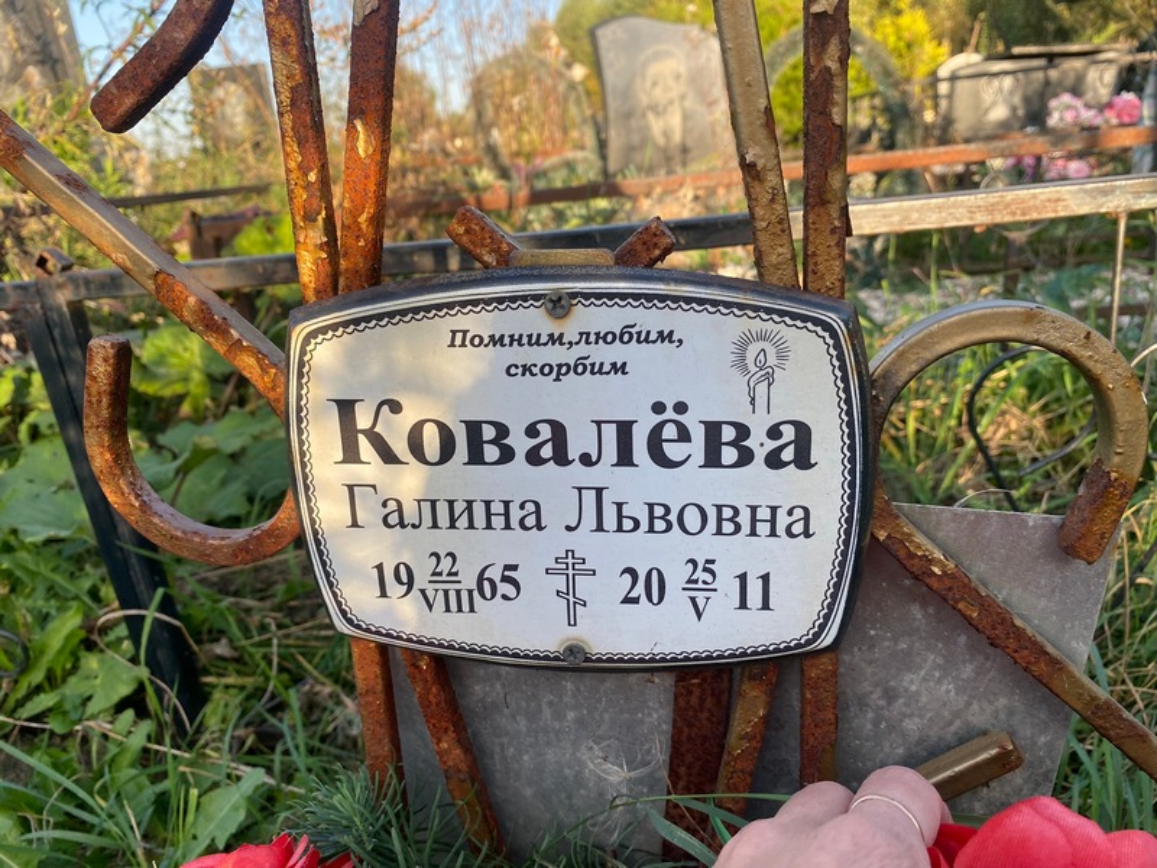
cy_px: 434
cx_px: 578
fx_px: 869
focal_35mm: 26
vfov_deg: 53.1
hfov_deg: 67.3
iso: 32
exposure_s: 1/626
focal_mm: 4.25
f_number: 1.8
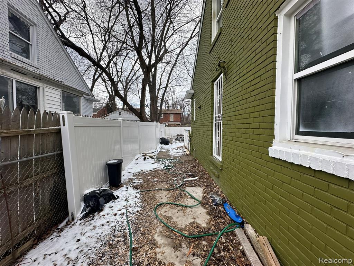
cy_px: 133
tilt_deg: +0.6
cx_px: 177
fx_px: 143
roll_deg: -1.4
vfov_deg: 85.7
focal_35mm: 14
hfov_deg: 102.1
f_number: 2.2
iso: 40
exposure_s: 1/796
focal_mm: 2.22
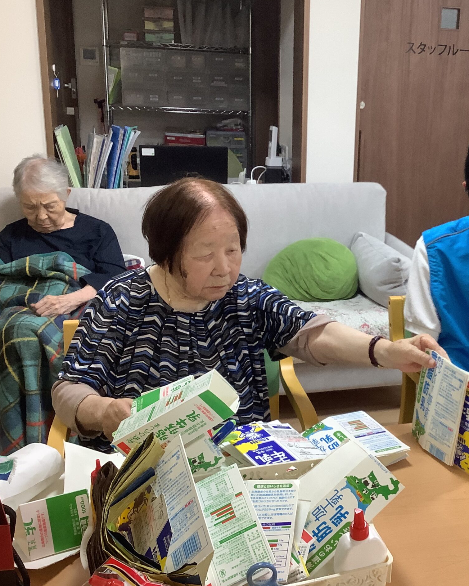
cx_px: 349
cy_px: 291
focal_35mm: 41
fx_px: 711
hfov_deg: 35.7
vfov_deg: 44.8
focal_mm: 3.3
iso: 100
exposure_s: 1/50
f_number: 2.4
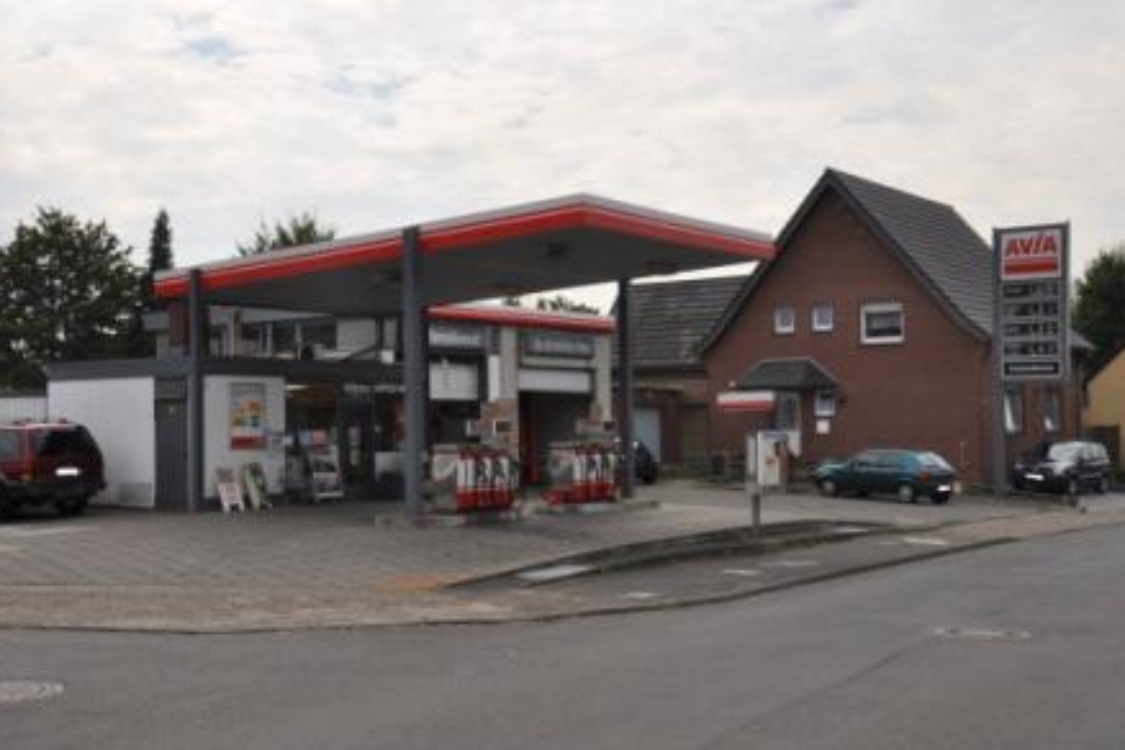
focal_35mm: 48
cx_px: 560
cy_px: 372
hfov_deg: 41.5
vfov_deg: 28.4
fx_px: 1485
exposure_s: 1/200
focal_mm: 31
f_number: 16
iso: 200
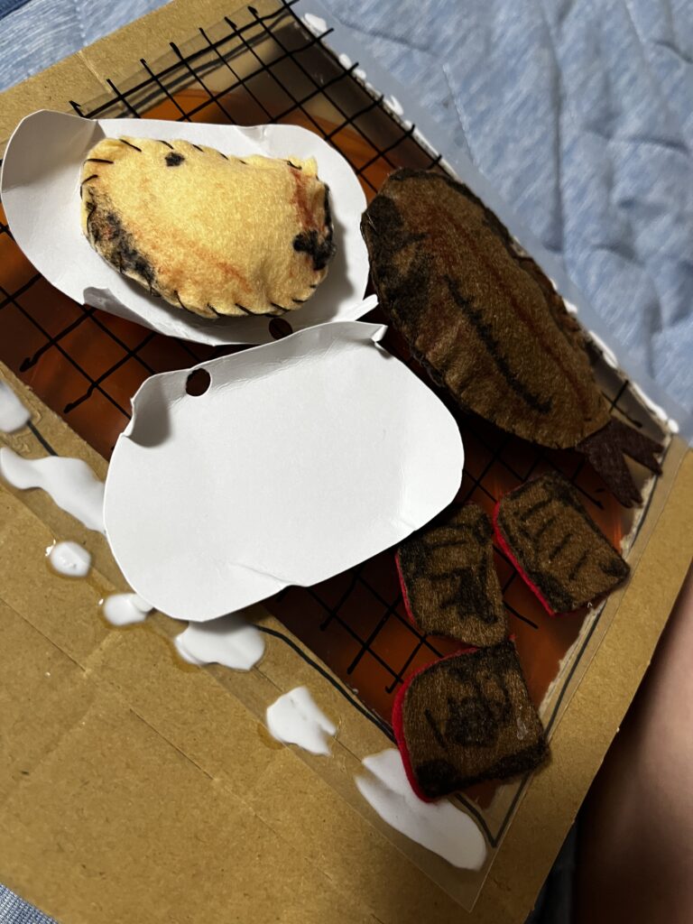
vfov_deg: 67.3
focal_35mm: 26
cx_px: 346
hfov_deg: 53.1
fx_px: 694
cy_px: 462
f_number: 1.6
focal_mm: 5.1
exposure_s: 1/60
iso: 200
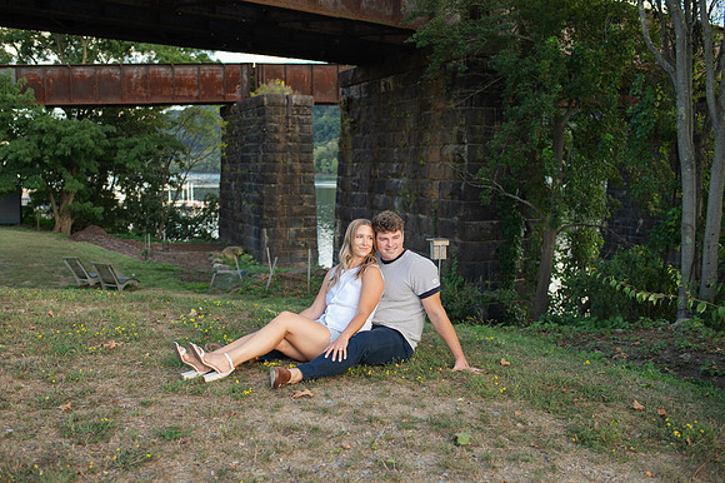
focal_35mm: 36
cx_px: 354
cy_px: 247
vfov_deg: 36.7
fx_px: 728
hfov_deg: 52.9
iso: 180
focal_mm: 35
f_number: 3.2
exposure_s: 1/320
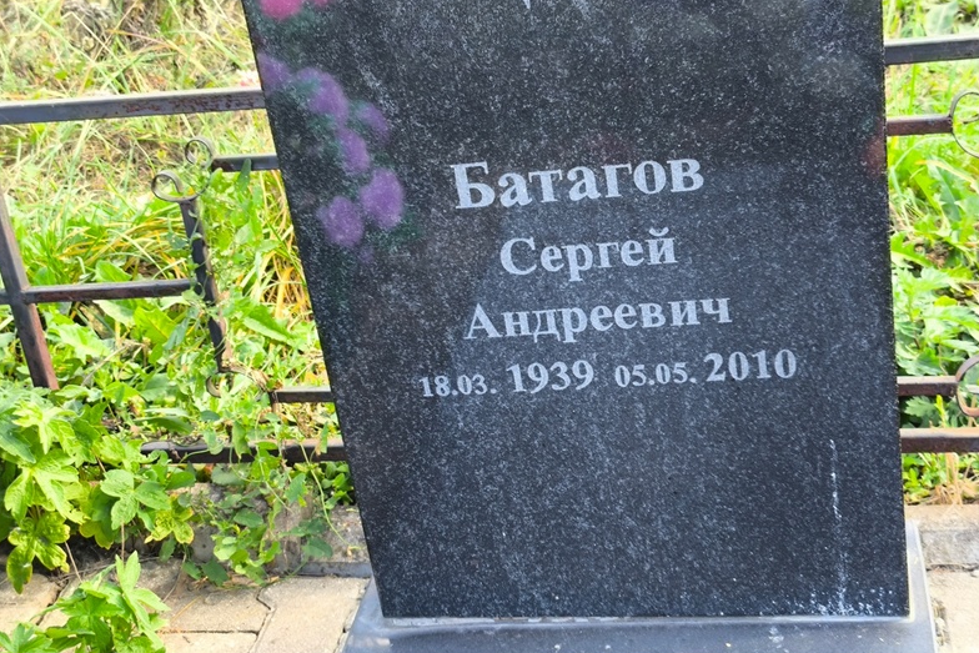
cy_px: 322
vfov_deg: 25.5
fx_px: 1441
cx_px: 494
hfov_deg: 37.5
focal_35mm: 53
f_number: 1.7
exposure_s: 1/120
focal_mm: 4.71
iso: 80
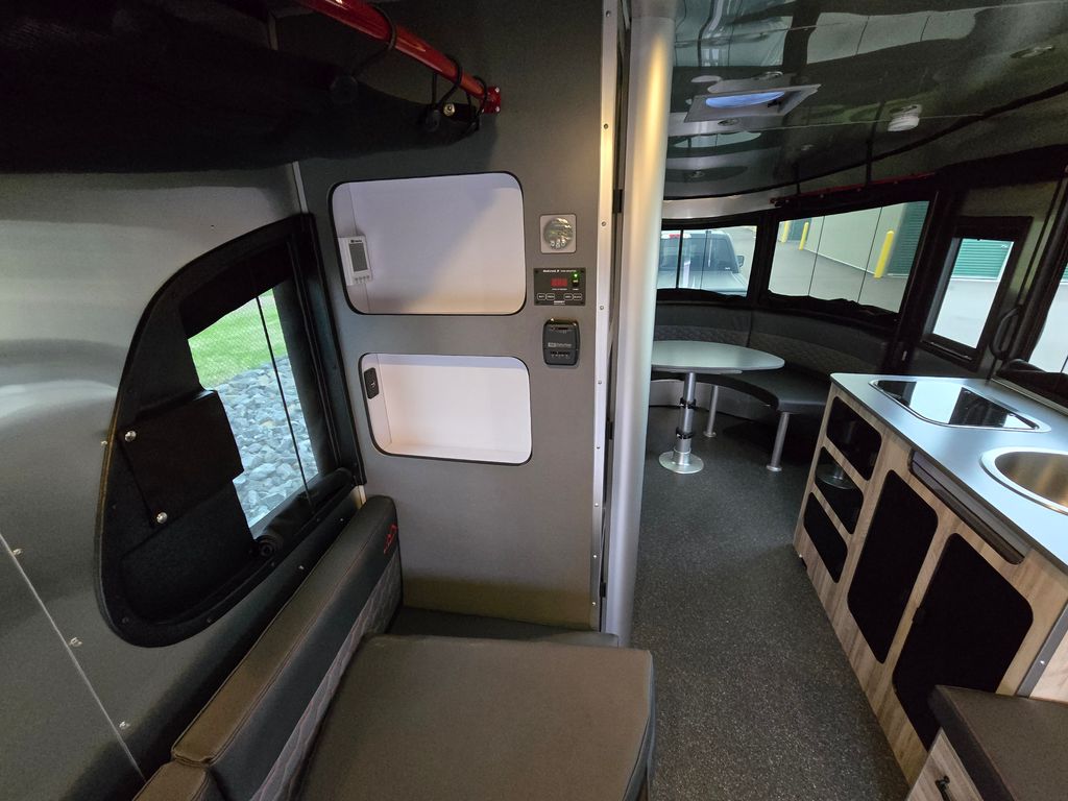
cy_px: 400
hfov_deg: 106.2
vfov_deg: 89.9
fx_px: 401
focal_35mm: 13
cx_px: 534
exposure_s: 1/60
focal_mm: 2.2
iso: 1250
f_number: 2.2
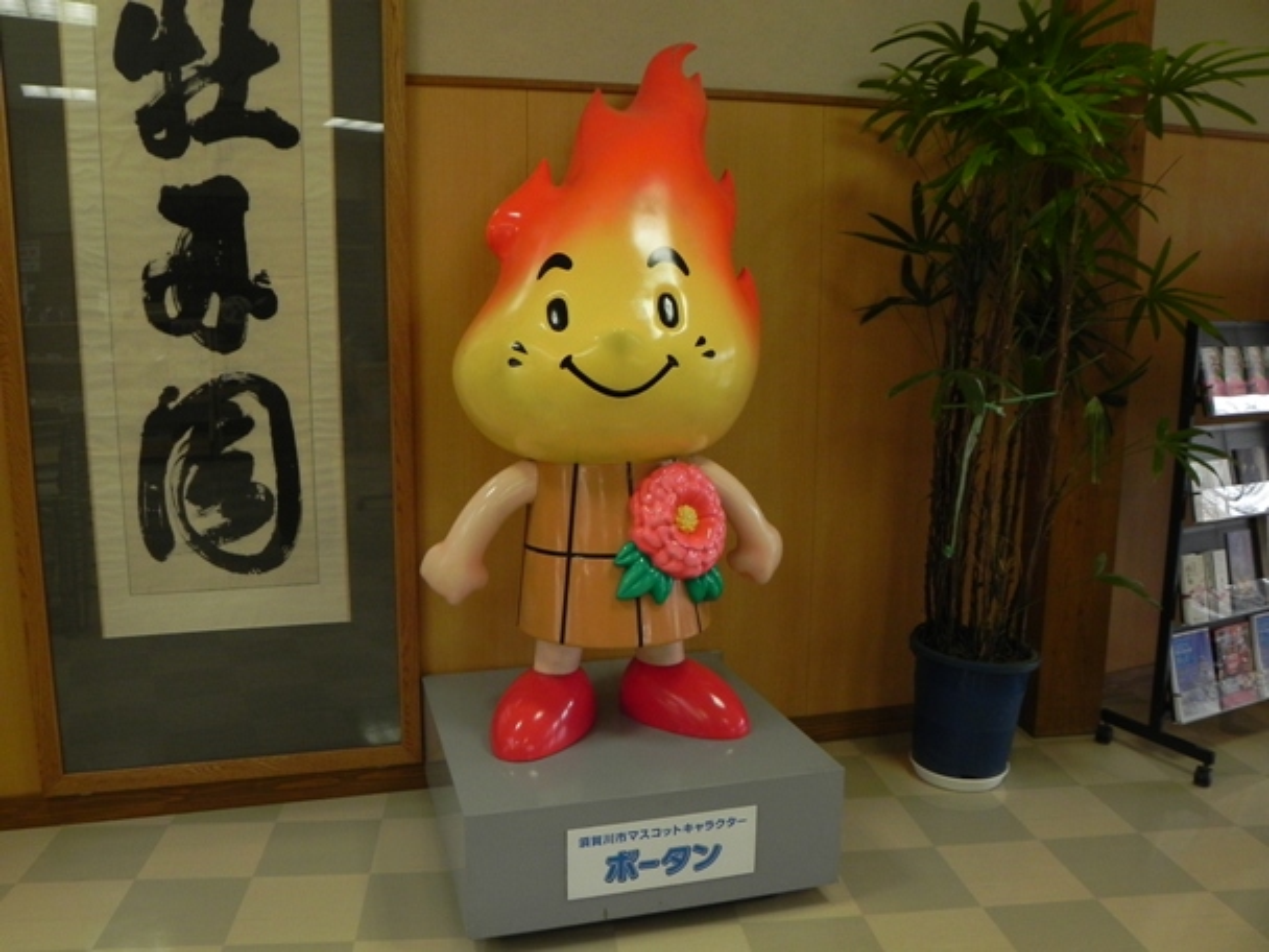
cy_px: 476
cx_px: 634
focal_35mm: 29
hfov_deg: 61.7
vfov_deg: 48.2
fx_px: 1063
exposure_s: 1/148
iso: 200
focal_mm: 5.2
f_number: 4
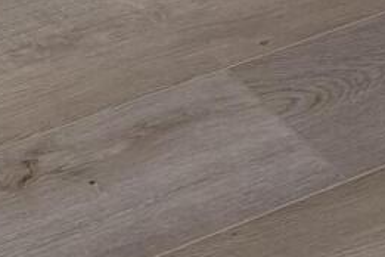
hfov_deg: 10.2
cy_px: -1102
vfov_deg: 5.3
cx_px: -283
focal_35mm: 191
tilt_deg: -7.4
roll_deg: -0.8
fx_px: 2042
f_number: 1.78
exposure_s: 1/186
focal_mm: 6.76
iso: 100
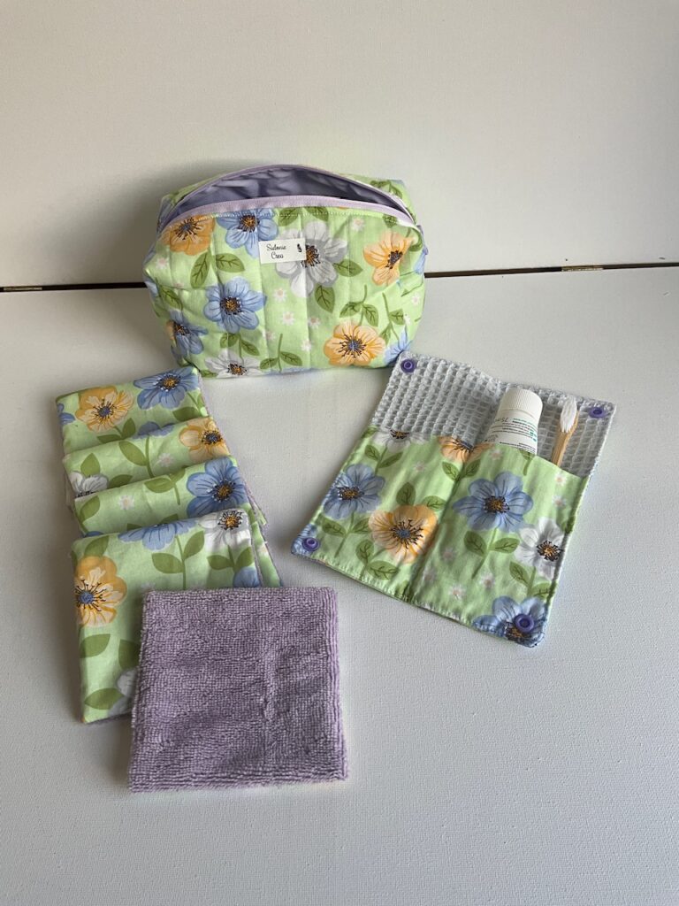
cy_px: 453
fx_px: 758
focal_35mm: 29
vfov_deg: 61.7
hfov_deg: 48.2
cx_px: 340
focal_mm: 3
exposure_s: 1/167
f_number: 1.8
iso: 20
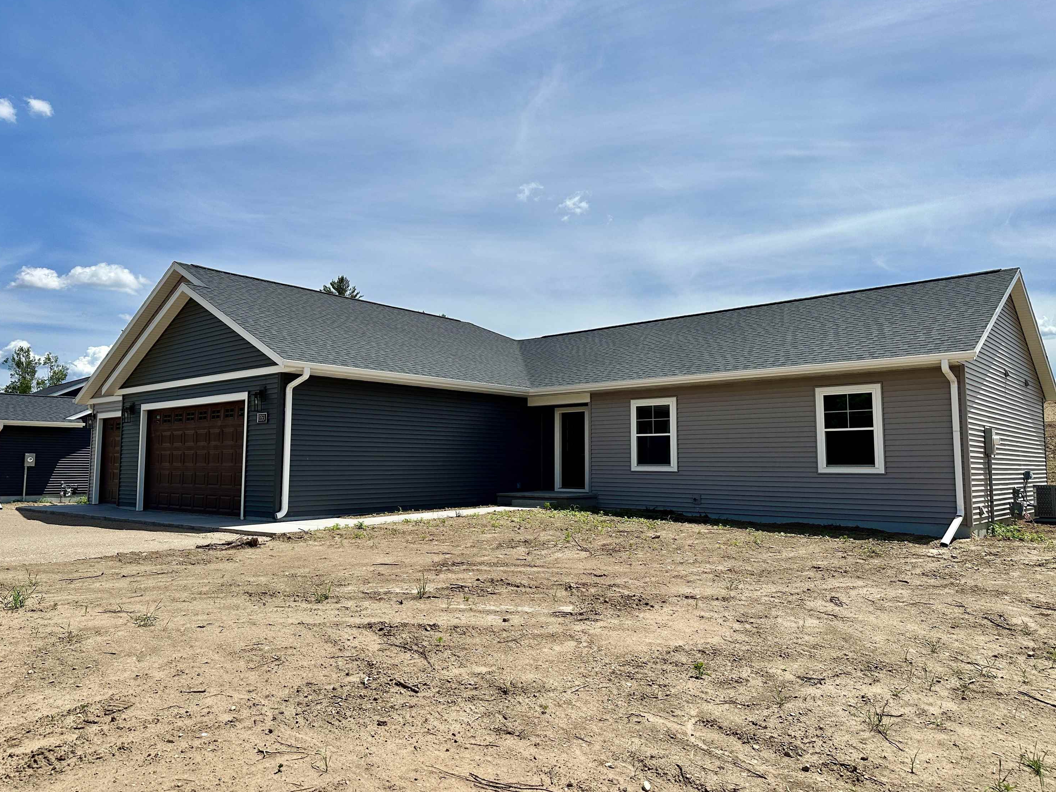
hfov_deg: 69.4
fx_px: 763
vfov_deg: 54.9
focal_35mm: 25
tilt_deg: +4.2
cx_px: 534
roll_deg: -0.4
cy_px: 391
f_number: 1.78
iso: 80
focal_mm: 6.86
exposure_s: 1/8929
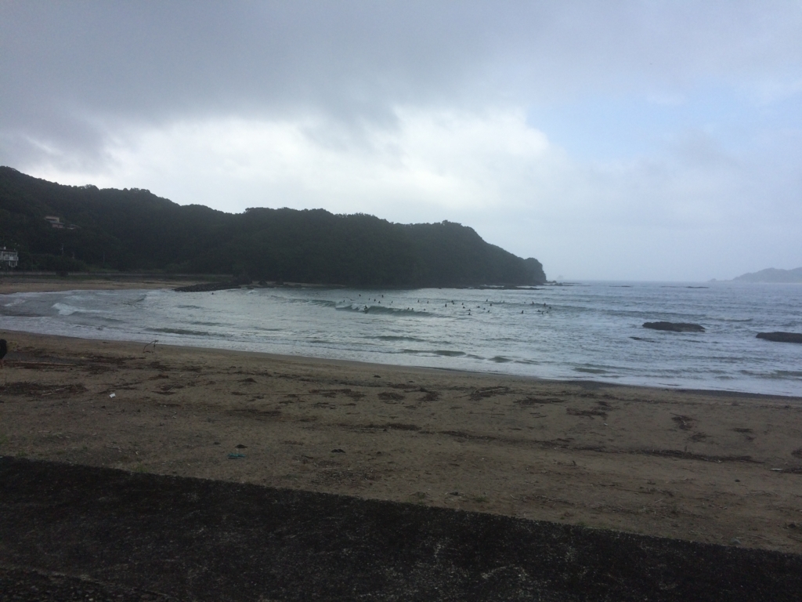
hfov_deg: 61.7
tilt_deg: -5.4
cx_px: 401
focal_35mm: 29
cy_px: 301
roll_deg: -1.5
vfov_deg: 48.2
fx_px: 672
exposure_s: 1/1368
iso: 32
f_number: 2.2
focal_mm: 4.15
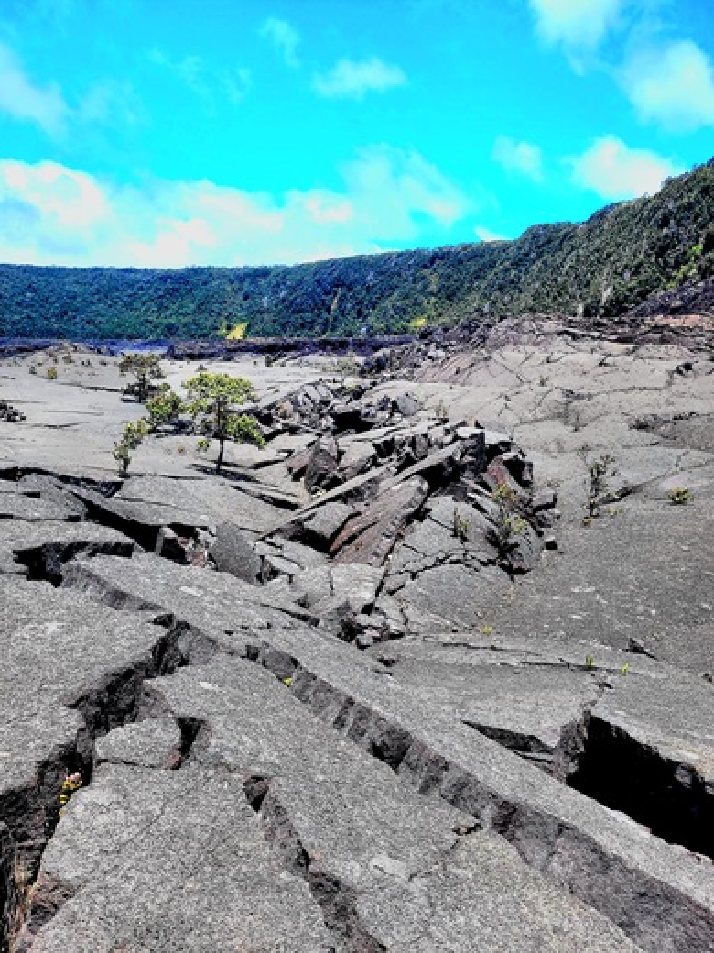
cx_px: 357
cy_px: 476
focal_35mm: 26
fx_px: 715
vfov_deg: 67.3
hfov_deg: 53.1
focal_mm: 5.4
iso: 40
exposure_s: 1/1667
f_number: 1.8
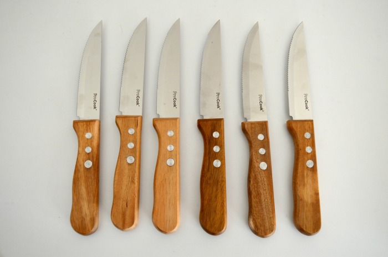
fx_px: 355
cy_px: 128
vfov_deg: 39.9
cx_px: 194
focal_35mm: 33
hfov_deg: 57.3
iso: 400
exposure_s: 1/80
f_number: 4.5
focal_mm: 22
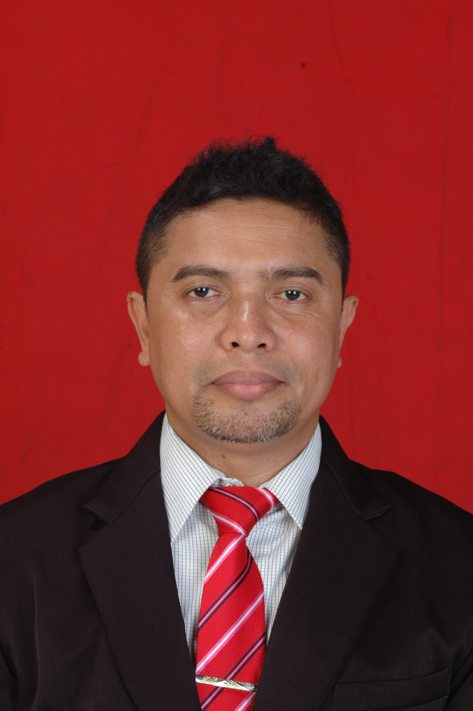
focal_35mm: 135
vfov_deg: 15.2
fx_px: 2665
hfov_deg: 10.1
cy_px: 356
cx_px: 236
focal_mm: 90
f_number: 14
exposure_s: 1/125
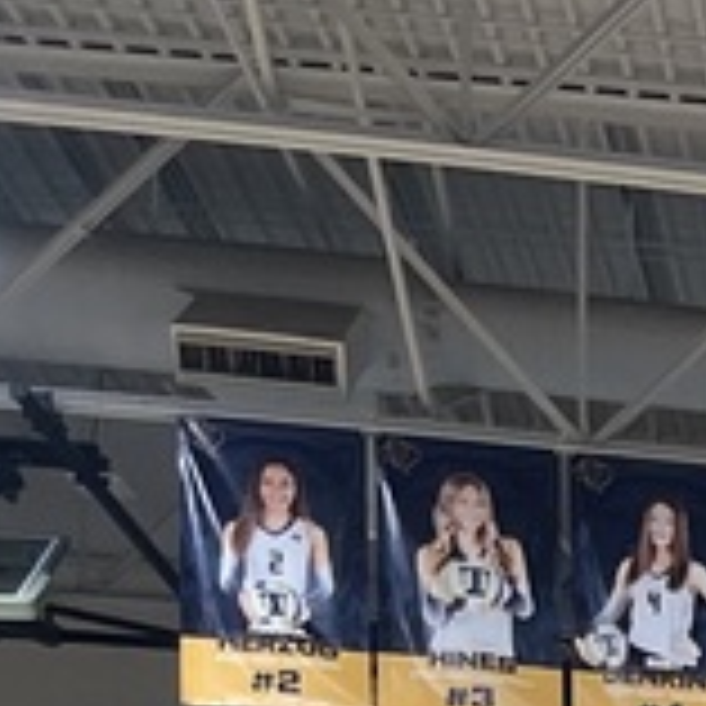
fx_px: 3461
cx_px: 1992
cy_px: 1668
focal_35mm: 150
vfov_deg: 10.2
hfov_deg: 9.5
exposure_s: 1/120
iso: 125
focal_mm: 5.1
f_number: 1.6
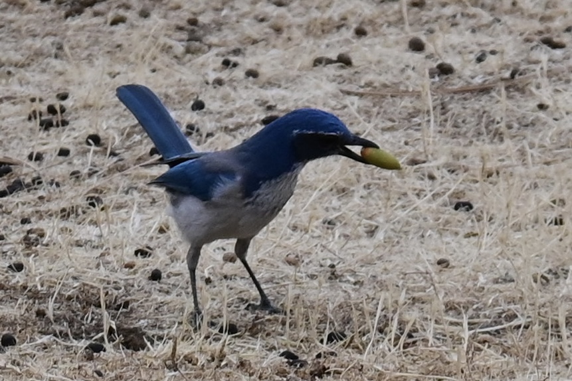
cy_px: 190
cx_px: 286
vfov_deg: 3.7
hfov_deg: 5.5
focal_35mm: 375
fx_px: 5958
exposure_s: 1/800
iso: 400
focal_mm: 250
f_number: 6.3
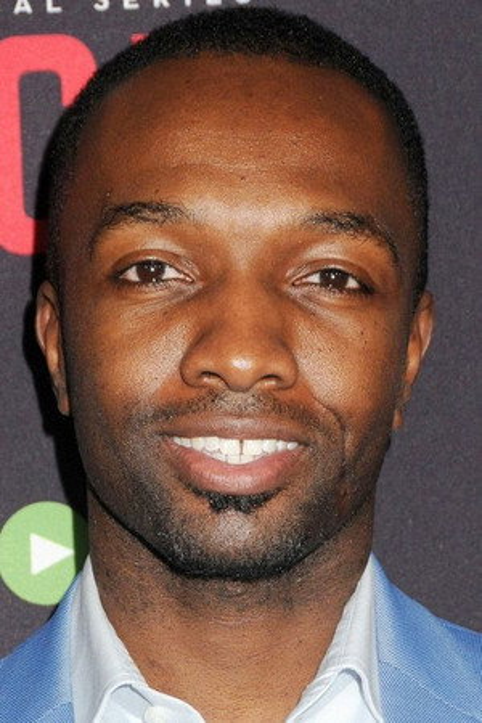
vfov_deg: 15.2
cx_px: 241
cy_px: 362
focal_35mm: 135
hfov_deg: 10.2
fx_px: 2711
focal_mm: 90
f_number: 6.3
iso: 400
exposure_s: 1/200
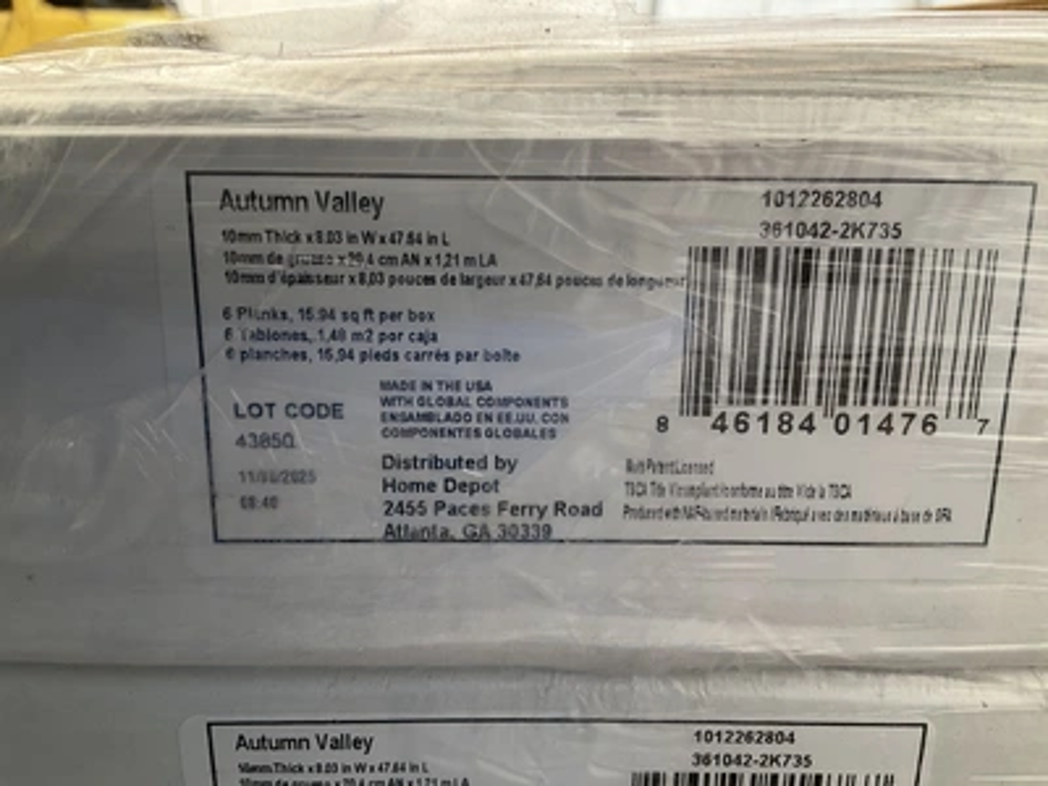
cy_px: 393
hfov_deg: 61.7
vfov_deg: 48.2
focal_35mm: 29
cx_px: 524
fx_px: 878
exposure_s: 1/122
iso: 32
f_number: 1.8
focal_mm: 3
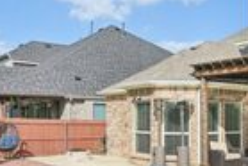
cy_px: 124
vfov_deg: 24.8
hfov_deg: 35.1
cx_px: 214
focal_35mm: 54
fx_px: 372
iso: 400
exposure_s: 1/1600
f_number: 8
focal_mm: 15
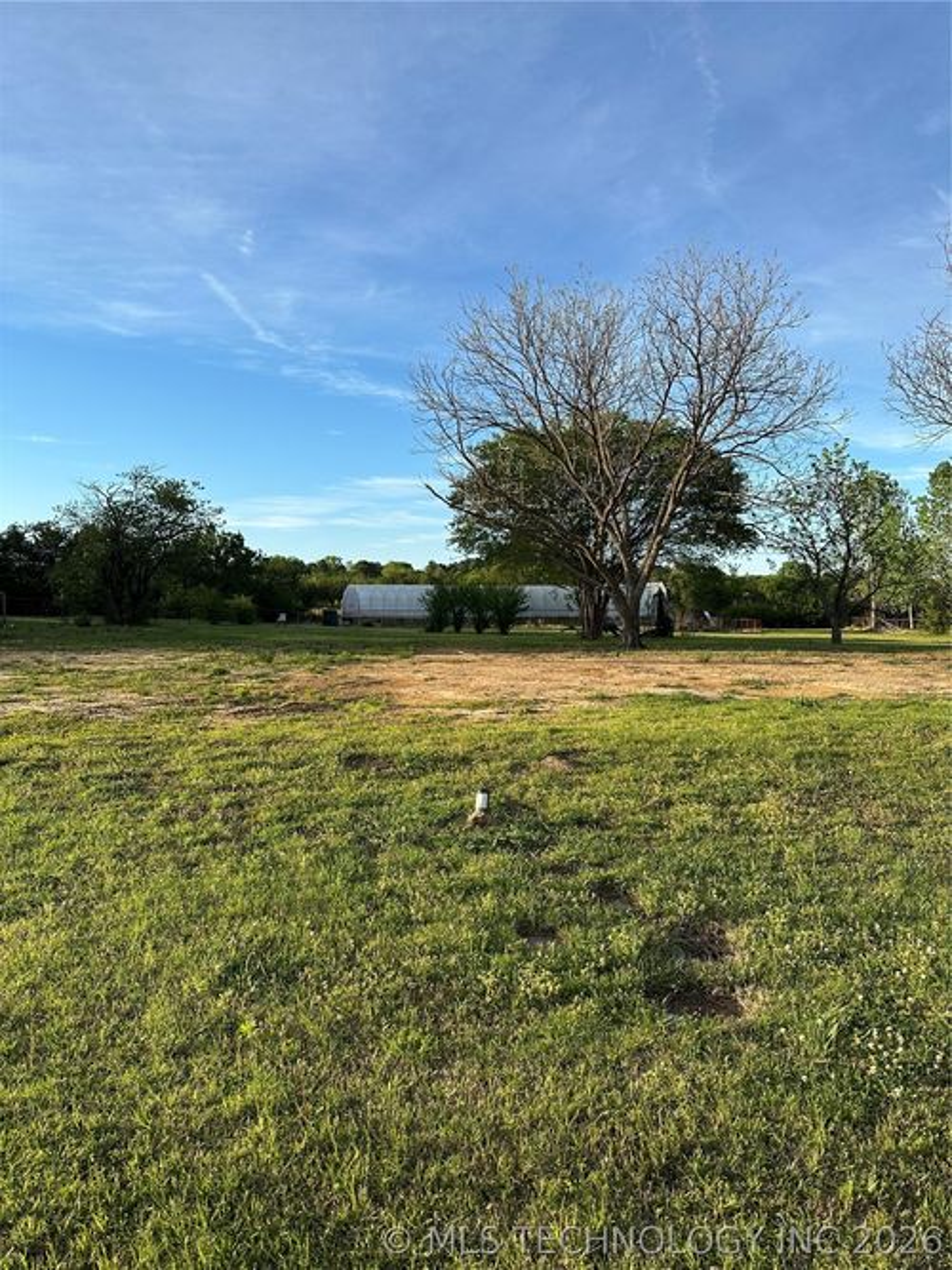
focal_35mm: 24
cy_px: 635
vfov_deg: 71.6
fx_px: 880
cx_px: 476
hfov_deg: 56.8
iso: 80
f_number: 1.78
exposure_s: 1/2469
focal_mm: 6.86
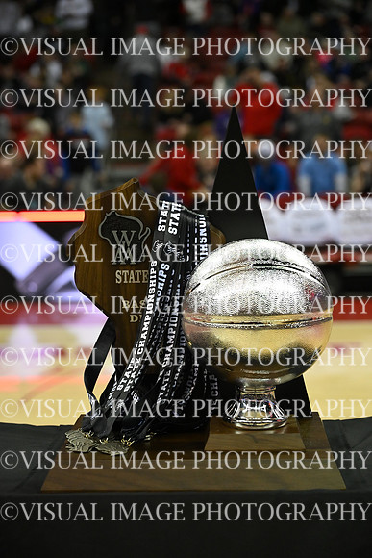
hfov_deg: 18.9
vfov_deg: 28.1
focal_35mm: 72
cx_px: 186
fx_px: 1115
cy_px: 279
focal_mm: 72
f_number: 4
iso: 4000
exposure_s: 1/1250
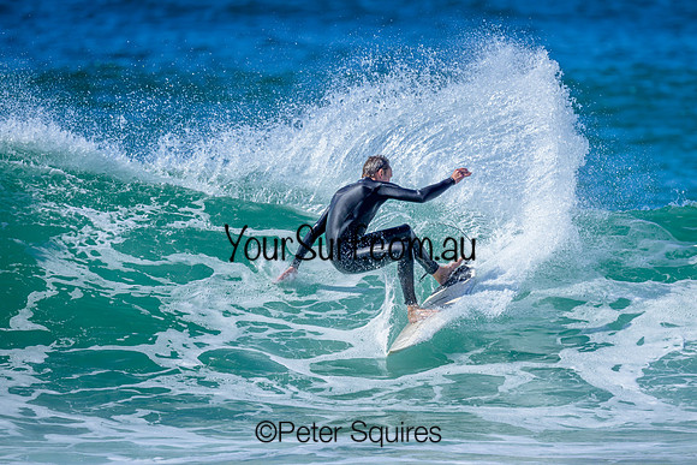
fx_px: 16189
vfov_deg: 1.6
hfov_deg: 2.5
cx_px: 364
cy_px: 222
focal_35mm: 836
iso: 400
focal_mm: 800
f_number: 6.3
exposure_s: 1/2000
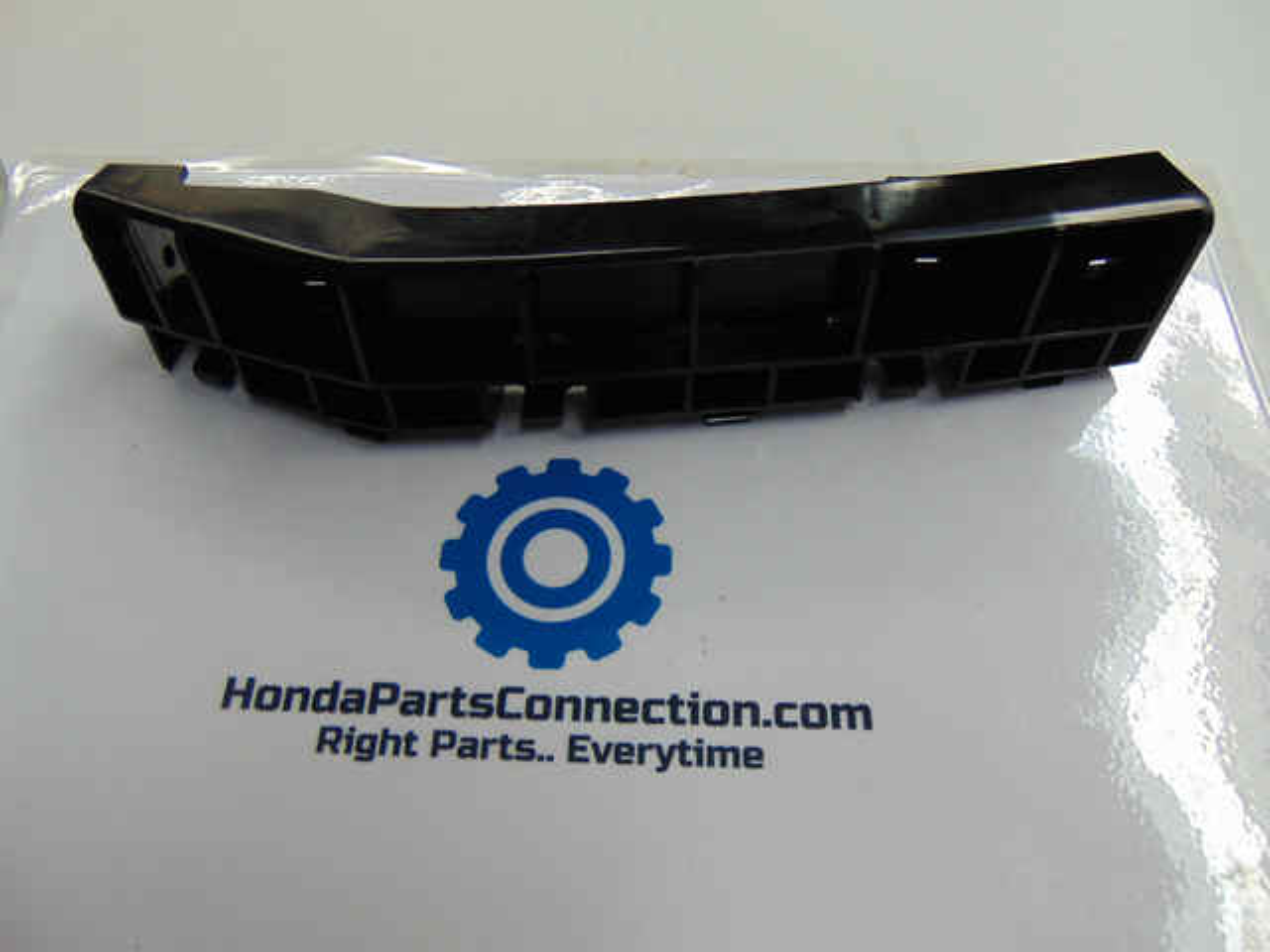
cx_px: 635
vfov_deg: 54.9
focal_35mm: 25
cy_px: 476
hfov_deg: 69.4
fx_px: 917
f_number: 3
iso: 100
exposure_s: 1/30
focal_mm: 4.5
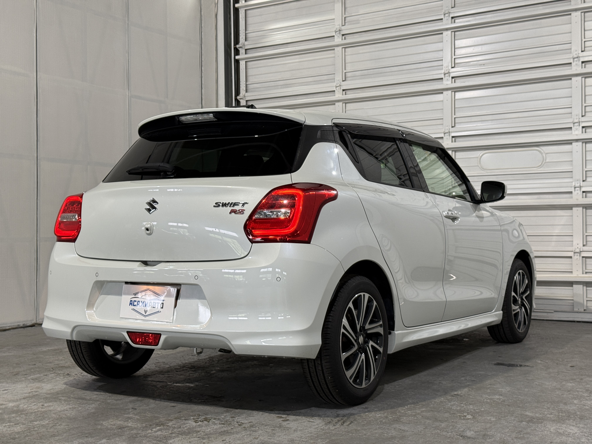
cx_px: 296
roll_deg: +0.5
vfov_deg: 30.3
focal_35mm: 48
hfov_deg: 39.7
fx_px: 821
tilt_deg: +0.9
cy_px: 222
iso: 50
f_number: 1.78
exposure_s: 1/60
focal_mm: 6.76
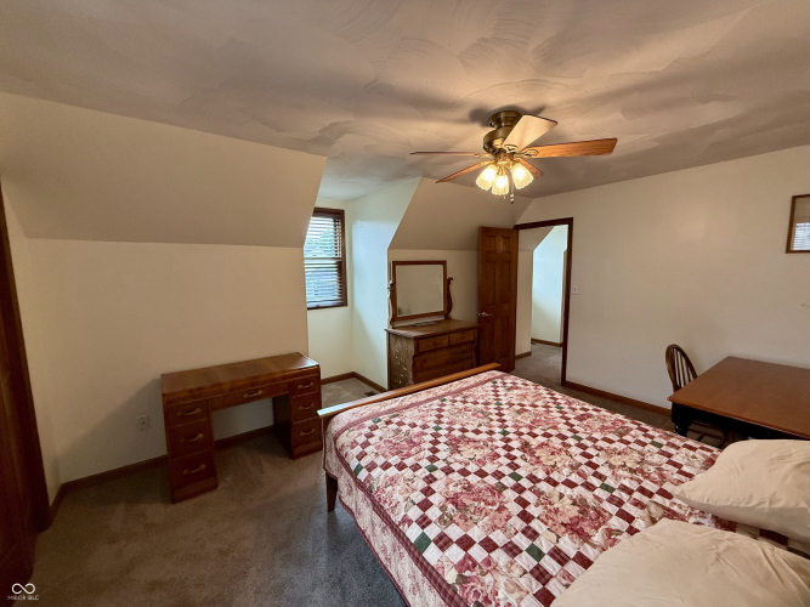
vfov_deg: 85.7
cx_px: 405
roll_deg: +0.9
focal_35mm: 14
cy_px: 304
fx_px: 328
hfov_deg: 102.1
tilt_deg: -6.0
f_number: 2.2
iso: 320
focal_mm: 2.22
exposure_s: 1/120
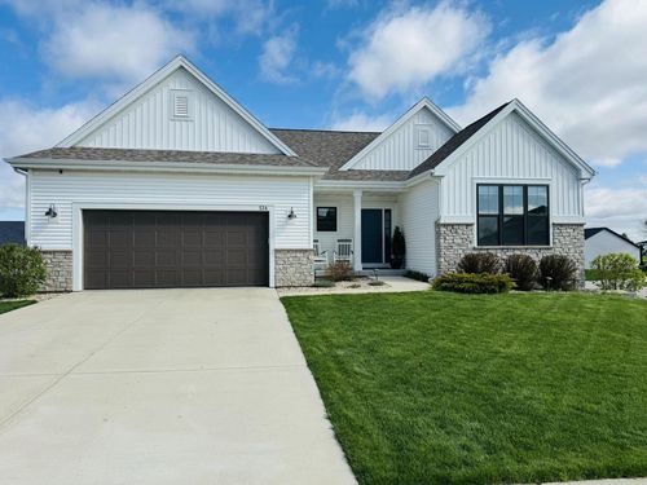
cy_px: 242
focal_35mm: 24
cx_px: 324
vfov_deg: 56.8
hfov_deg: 71.6
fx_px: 449
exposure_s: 1/5814
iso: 80
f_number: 1.78
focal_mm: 6.76
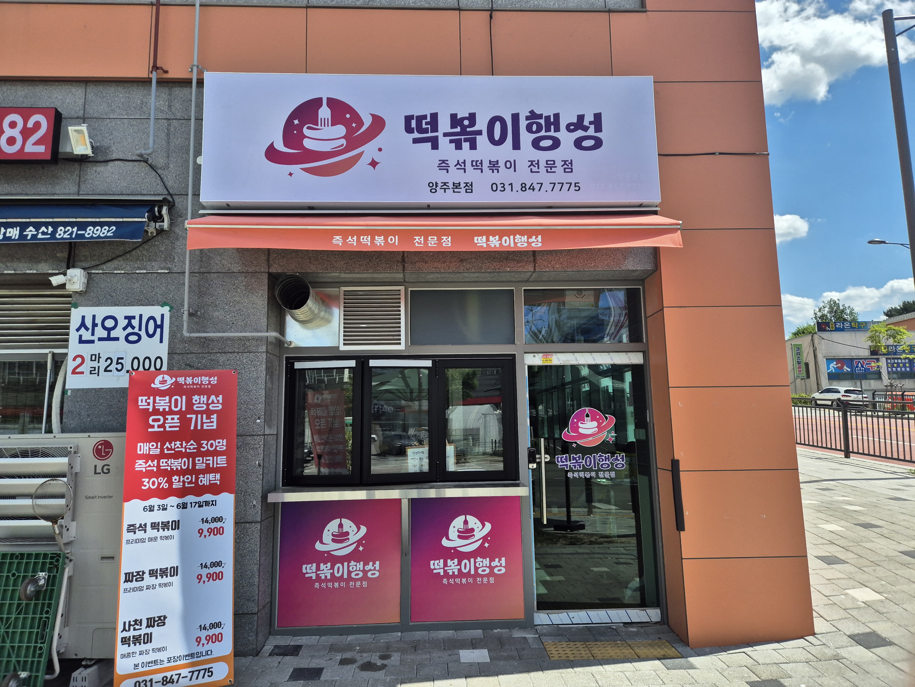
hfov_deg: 73.9
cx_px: 458
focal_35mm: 23
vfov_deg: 58.9
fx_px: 608
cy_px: 344
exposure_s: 1/1412
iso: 25
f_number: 1.8
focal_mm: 5.4
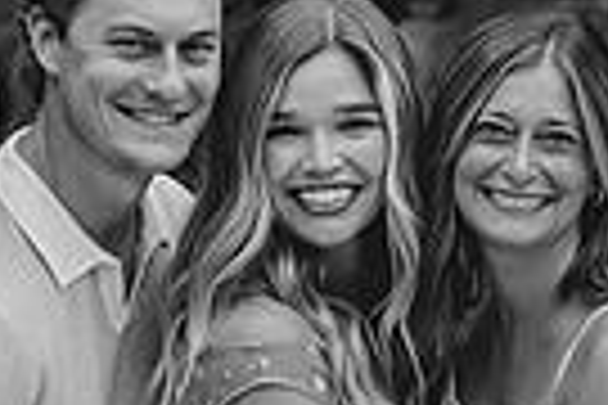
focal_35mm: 225
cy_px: 396
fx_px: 3800
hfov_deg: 9.1
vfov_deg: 6.1
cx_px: 403
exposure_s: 1/400
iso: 1250
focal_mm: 50
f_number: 2.8
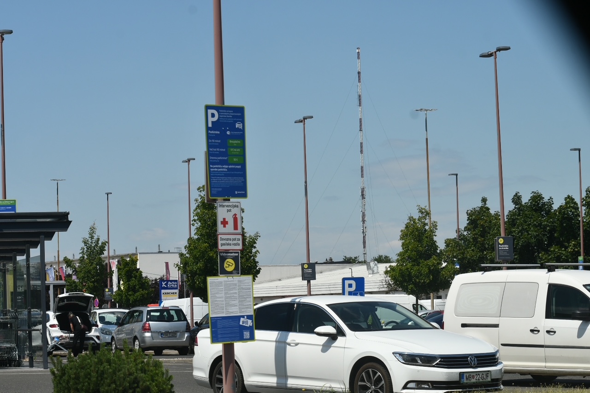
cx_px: 295
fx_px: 1721
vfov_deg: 13.0
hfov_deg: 19.5
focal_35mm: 105
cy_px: 196
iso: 110
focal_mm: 70
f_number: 8
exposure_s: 1/500
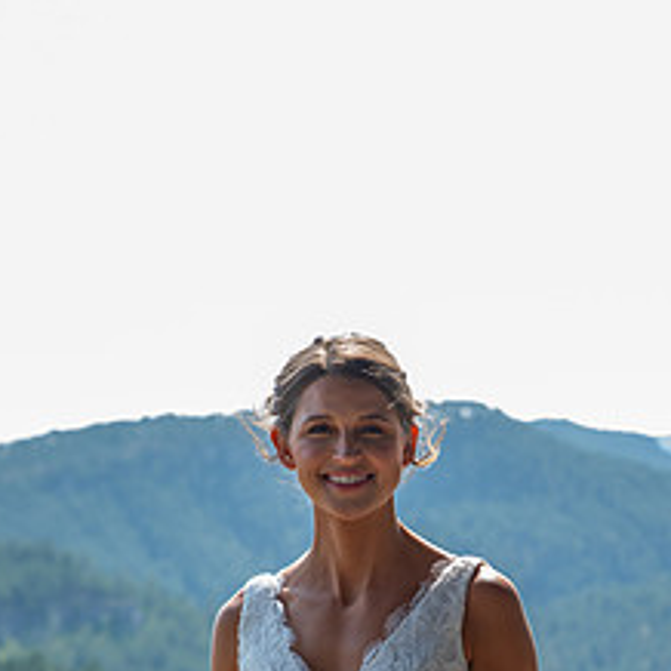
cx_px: 394
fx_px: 2697
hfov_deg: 14.2
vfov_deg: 14.0
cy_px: 609
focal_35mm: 123
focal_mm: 70
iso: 125
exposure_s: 1/160
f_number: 4.5
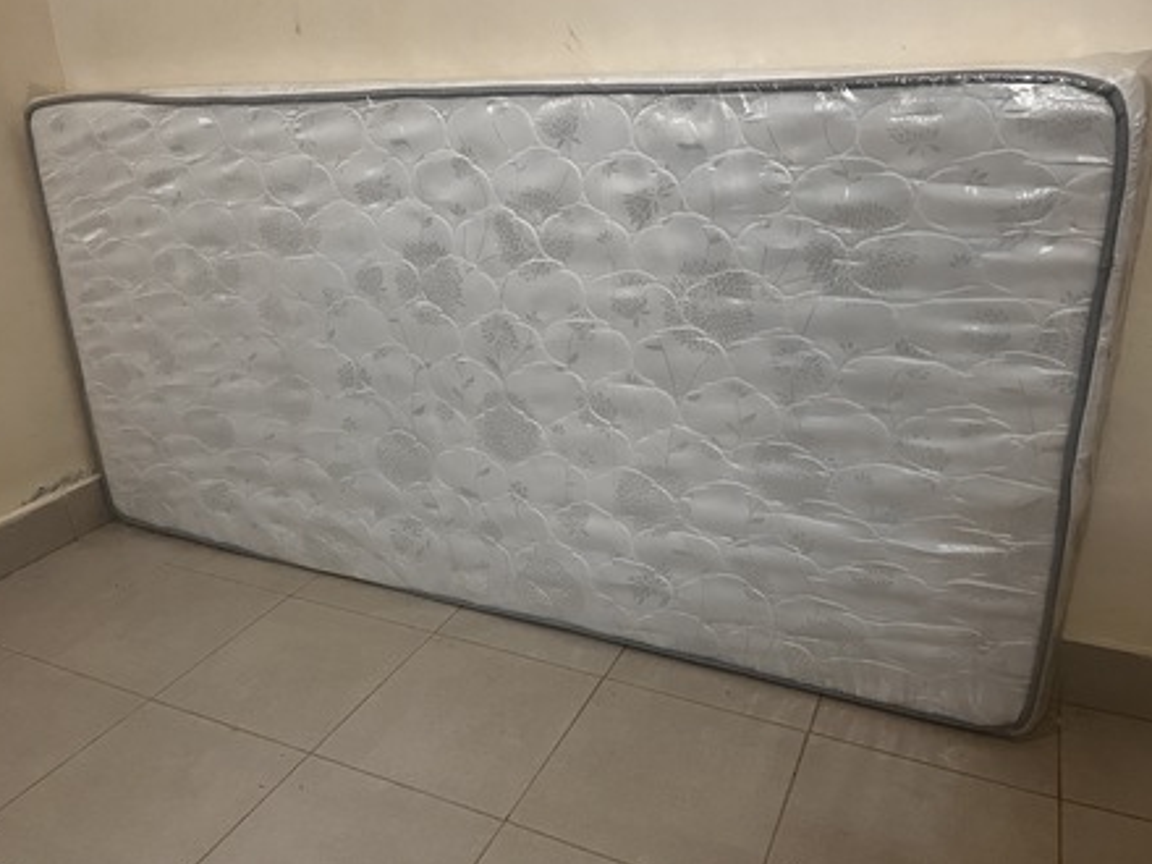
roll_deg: +2.5
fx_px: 899
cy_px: 425
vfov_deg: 51.4
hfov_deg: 65.3
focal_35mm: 27
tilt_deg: -21.5
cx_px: 562
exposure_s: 1/50
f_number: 1.6
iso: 250
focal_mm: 5.1
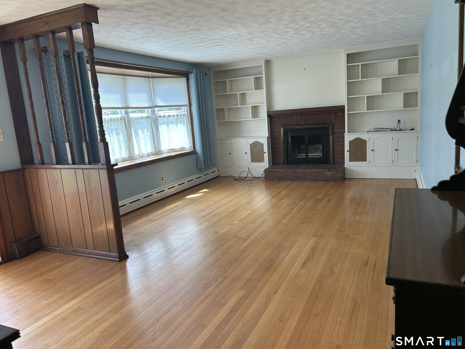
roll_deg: +4.2
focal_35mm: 26
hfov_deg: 67.3
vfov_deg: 53.1
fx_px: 349
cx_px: 232
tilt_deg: -10.1
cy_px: 174
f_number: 1.5
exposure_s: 1/130
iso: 64
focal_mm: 5.7
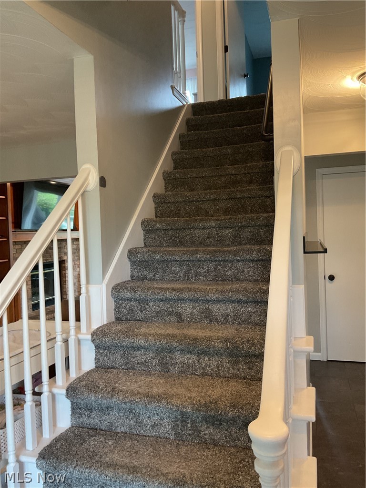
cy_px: 244
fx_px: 409
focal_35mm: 29
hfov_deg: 48.2
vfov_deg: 61.7
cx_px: 183
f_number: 1.8
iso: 160
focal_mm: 3
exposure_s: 1/60
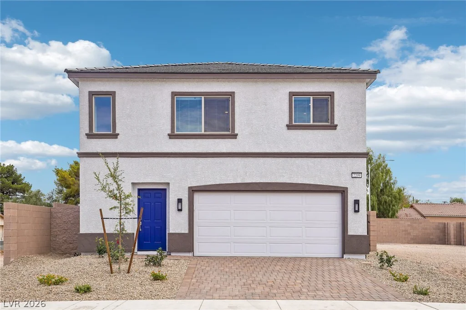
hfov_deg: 55.8
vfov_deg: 38.9
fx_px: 440
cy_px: 155
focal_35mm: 34
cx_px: 233
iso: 100
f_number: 8
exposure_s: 1/250
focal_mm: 34
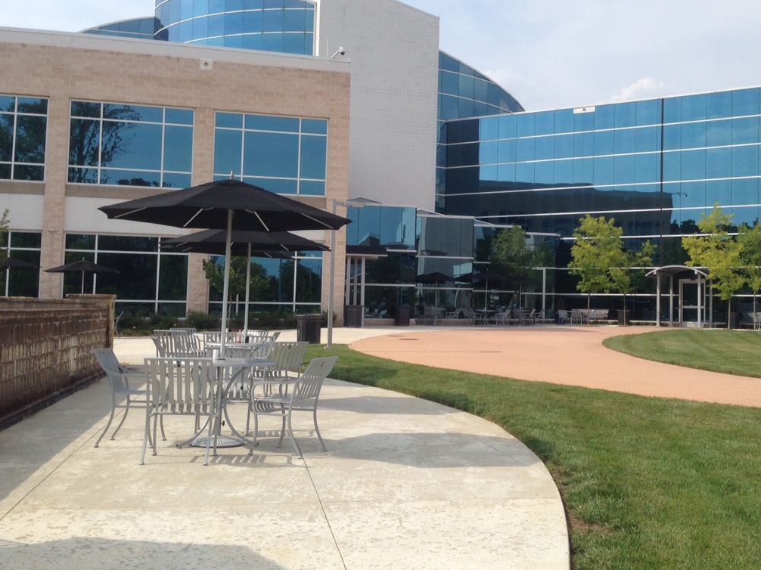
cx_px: 474
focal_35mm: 42
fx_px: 923
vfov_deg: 34.3
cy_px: 258
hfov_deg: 44.5
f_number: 2.4
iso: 50
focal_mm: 4.12
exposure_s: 1/1642
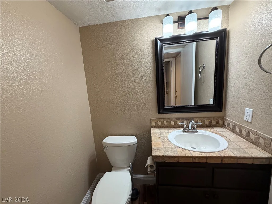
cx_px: 136
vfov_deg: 85.7
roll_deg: +2.6
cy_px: 102
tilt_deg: -9.3
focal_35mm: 14
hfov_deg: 102.1
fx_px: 110
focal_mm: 2.22
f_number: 2.2
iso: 320
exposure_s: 1/120
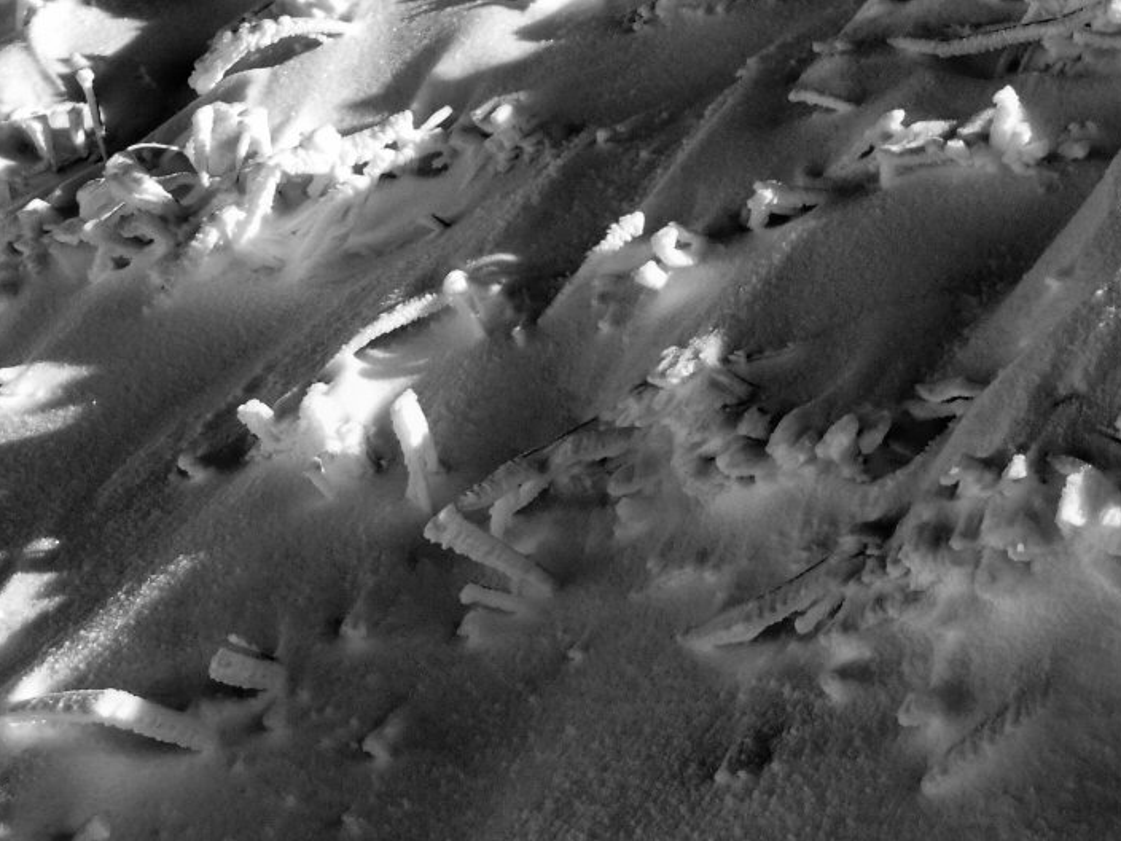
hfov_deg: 17.9
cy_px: 261
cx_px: 76
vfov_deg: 13.7
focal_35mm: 108
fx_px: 3497
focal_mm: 10.29
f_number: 5
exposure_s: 1/500
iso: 100
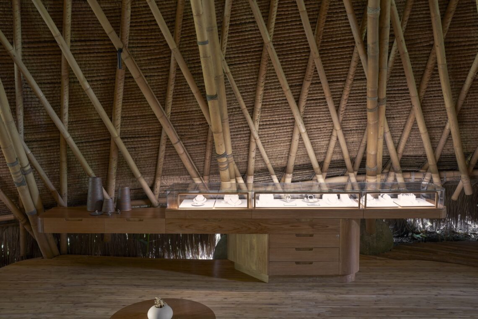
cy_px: 160
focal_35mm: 35
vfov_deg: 37.5
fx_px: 470
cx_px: 239
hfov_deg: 53.9
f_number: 11
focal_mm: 35.4
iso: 100
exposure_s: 5
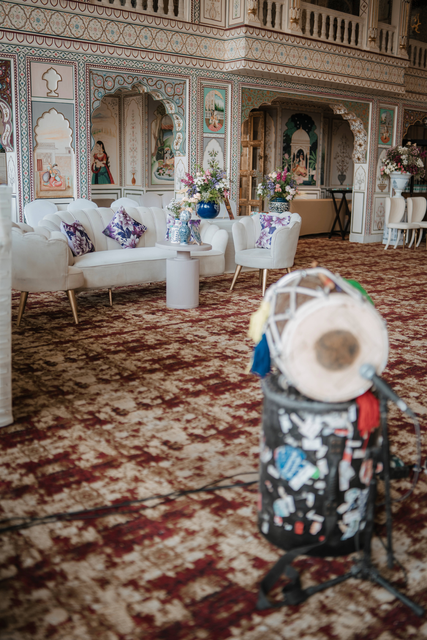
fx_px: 623
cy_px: 320
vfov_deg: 54.4
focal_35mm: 35
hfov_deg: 37.9
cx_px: 214
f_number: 1.4
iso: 64
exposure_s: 1/160
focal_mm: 35
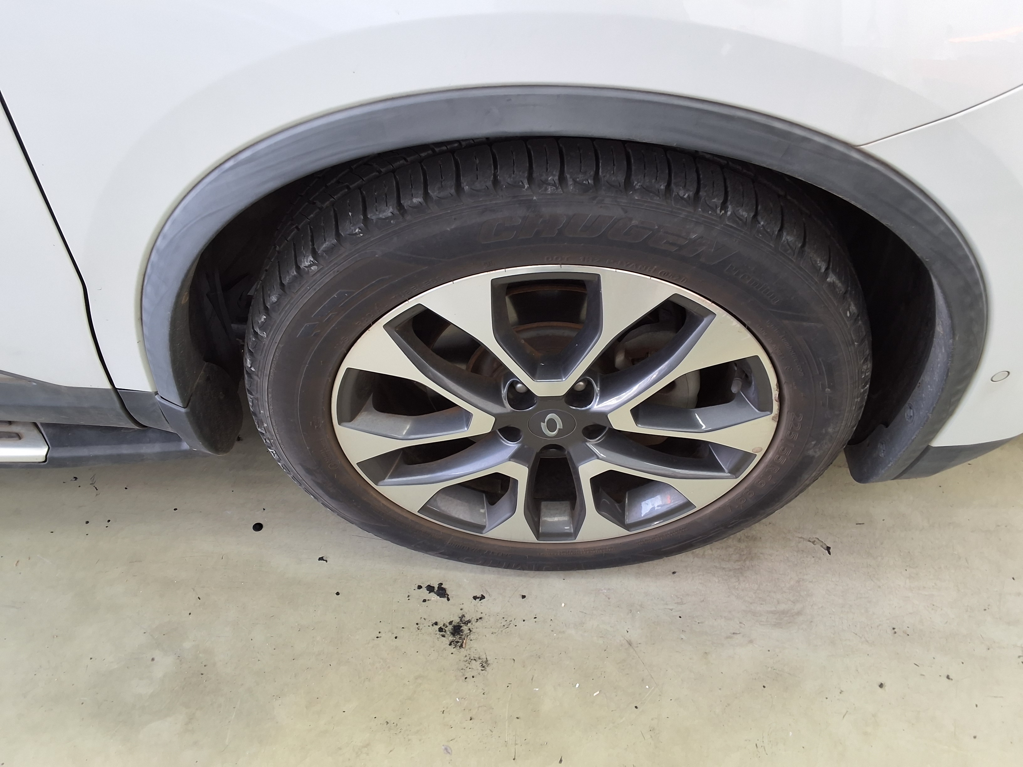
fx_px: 827
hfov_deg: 63.4
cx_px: 512
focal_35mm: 28
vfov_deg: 49.7
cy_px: 384
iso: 40
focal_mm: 2.91
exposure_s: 1/40
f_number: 1.9
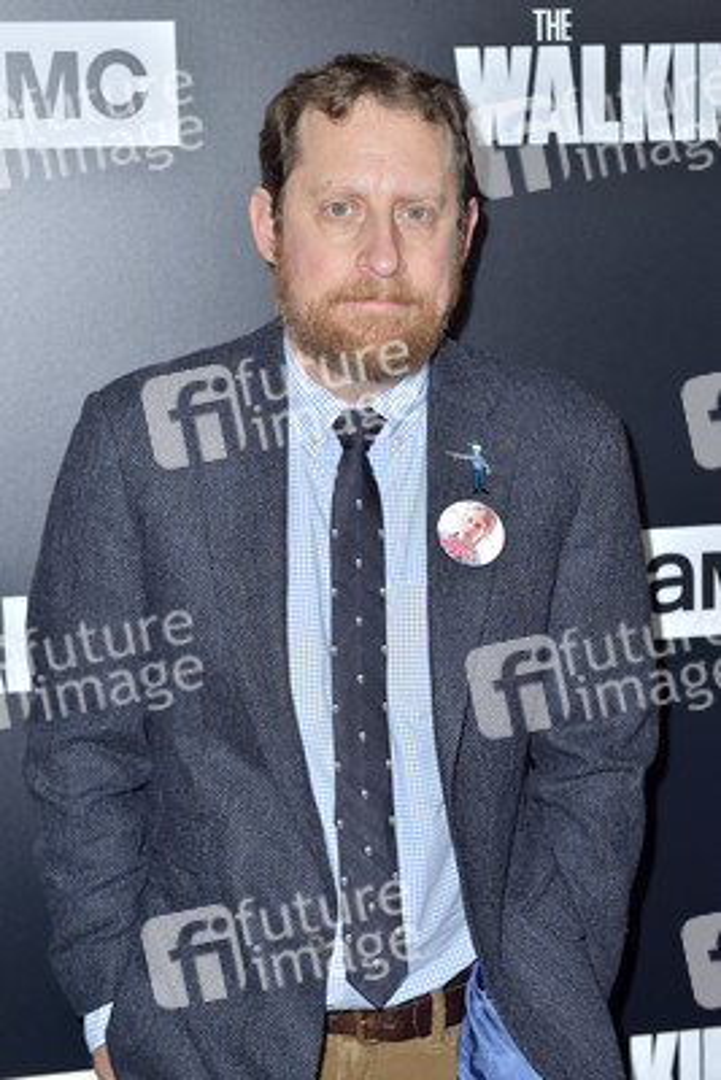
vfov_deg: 28.8
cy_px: 540
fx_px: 2101
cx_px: 360
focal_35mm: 70
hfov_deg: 19.5
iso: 500
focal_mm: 70
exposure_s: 1/200
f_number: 5
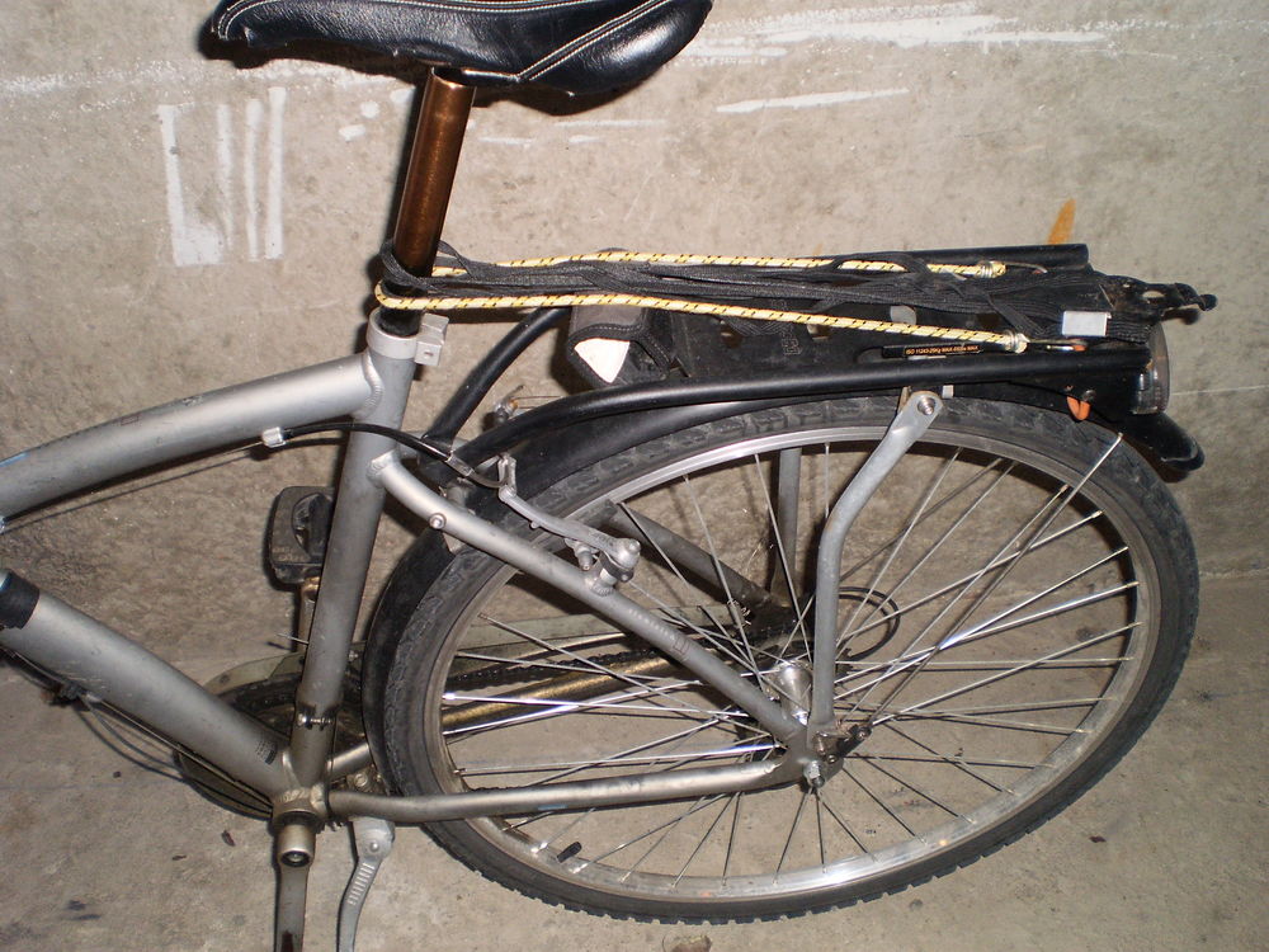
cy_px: 476
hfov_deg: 51.4
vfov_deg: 39.7
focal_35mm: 36
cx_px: 634
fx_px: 1320
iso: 125
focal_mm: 6.3
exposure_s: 1/30
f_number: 3.1
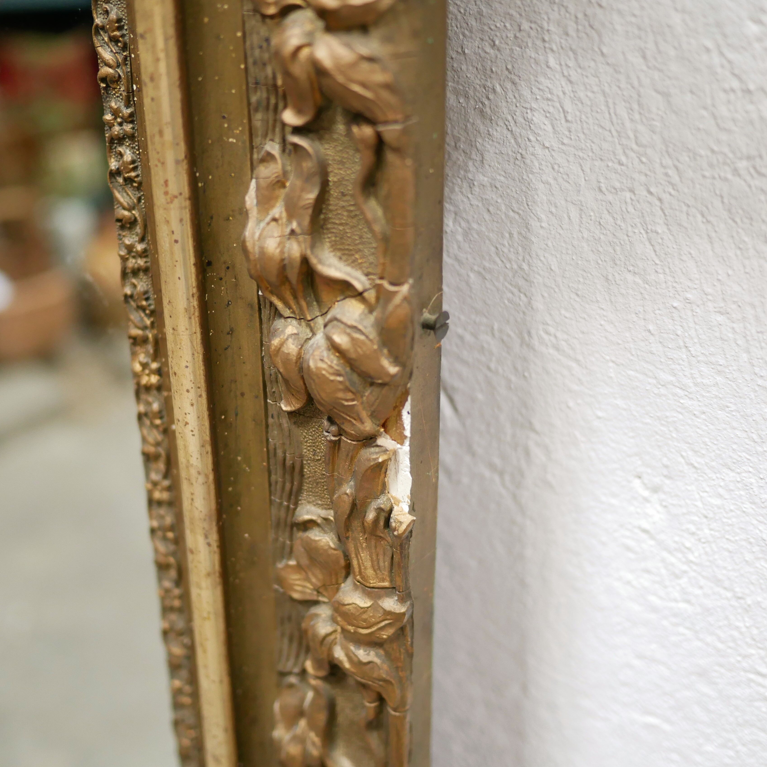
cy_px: 376
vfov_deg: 35.4
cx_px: 360
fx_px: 1203
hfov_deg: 35.3
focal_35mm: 48
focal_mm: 20
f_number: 1.7
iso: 800
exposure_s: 1/60
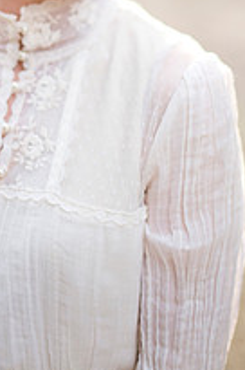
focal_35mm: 110
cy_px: 9
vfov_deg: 18.2
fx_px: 1127
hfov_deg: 12.4
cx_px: 104
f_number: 1.4
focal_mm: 50
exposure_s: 1/1000
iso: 200
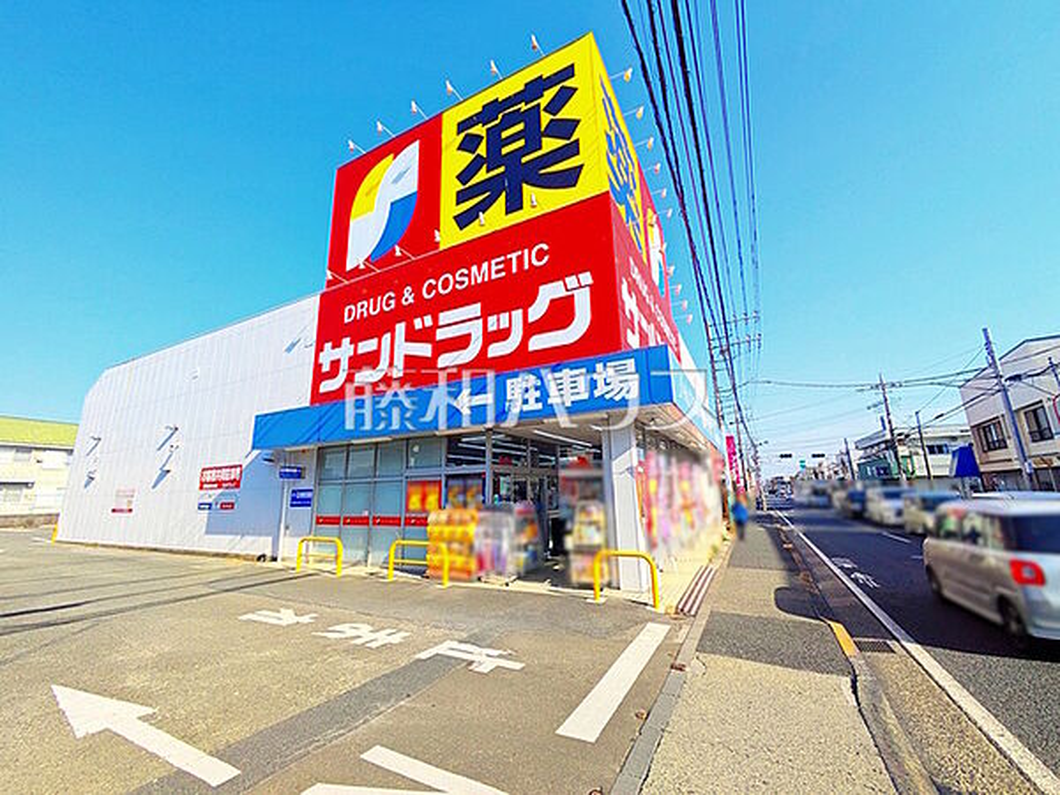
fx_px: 429
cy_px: 398
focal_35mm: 14
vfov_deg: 85.7
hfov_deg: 102.1
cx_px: 530
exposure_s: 1/2049
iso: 45
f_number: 2.2
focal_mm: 1.83
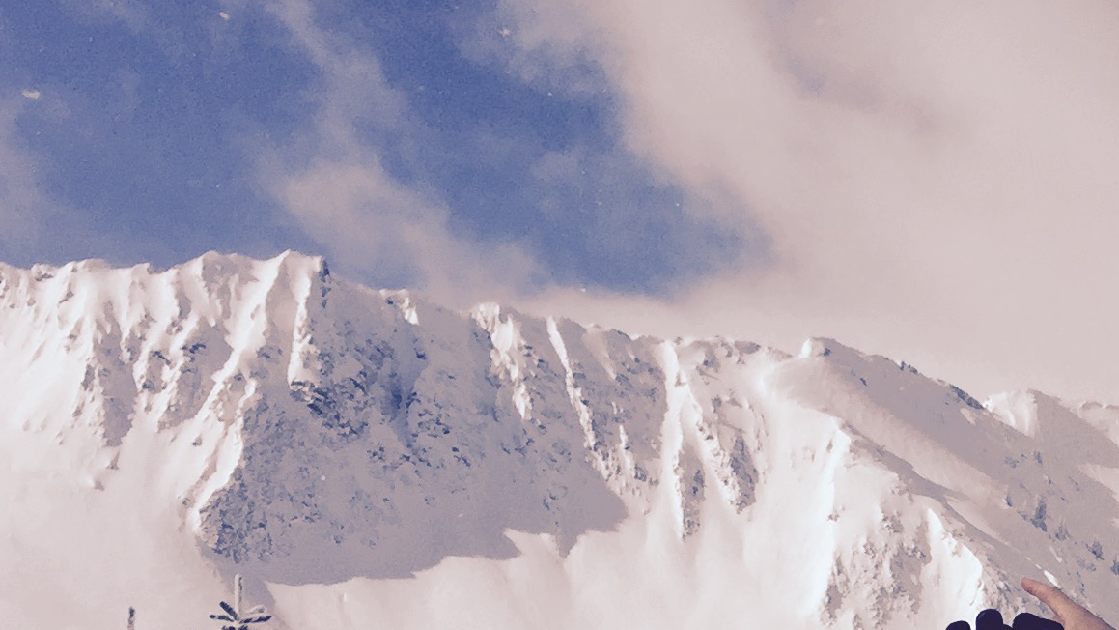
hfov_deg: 21.8
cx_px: 1405
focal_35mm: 89
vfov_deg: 13.2
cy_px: 782
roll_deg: +0.3
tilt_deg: +4.1
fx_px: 2641
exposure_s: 1/7937
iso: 32
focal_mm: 4.15
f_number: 2.2
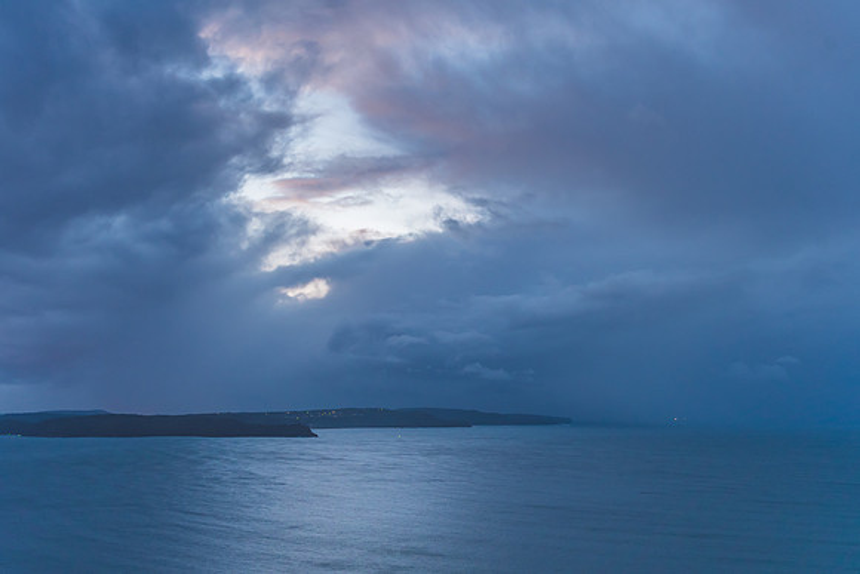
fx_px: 968
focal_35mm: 40
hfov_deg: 47.9
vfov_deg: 33.0
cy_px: 287
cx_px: 430
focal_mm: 27
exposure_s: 1.6
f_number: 6.3
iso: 400
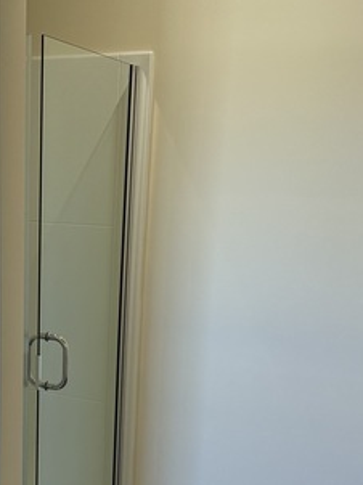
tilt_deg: -13.6
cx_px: 40
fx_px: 742
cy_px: 348
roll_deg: -1.0
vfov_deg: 35.6
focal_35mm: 53
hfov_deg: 26.6
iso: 125
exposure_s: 1/120
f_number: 1.78
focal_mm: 6.86
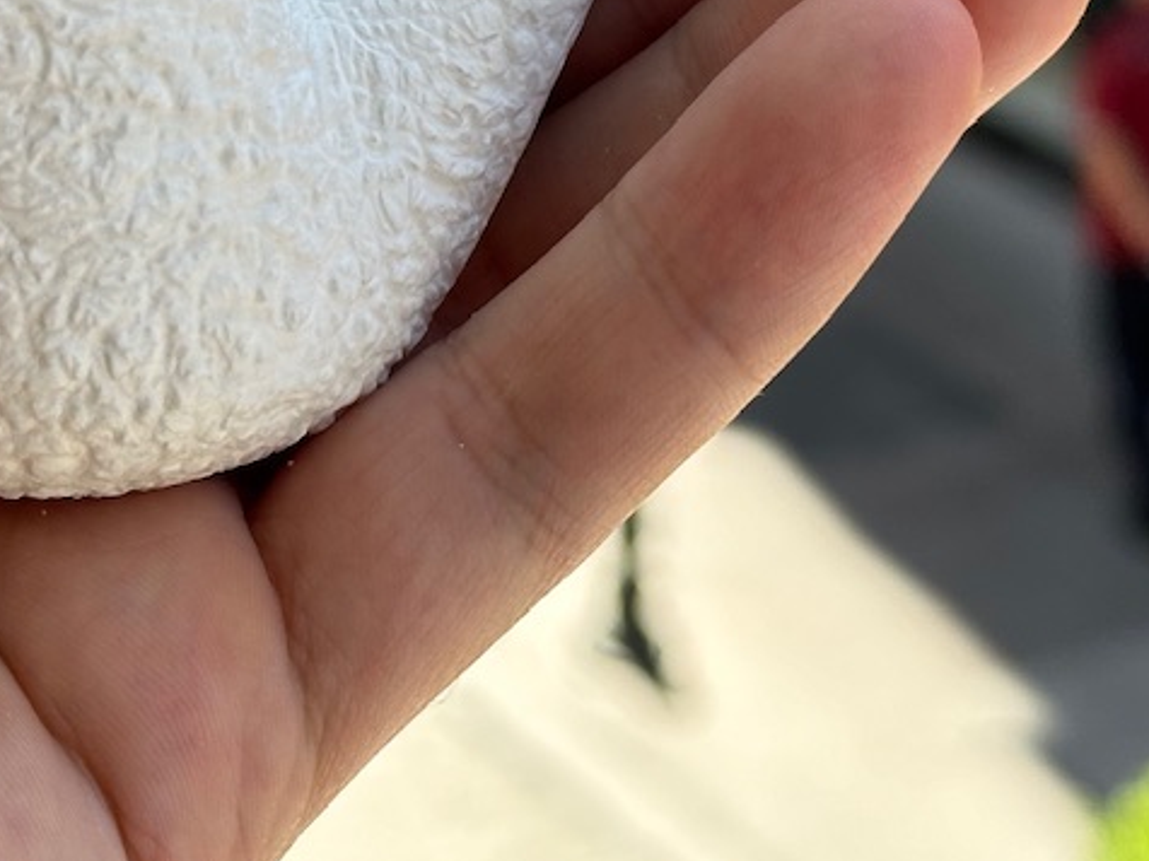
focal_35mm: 129
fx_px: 4282
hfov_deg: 15.3
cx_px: 546
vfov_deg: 11.3
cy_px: -183
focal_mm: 6.86
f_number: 1.78
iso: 64
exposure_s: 1/634
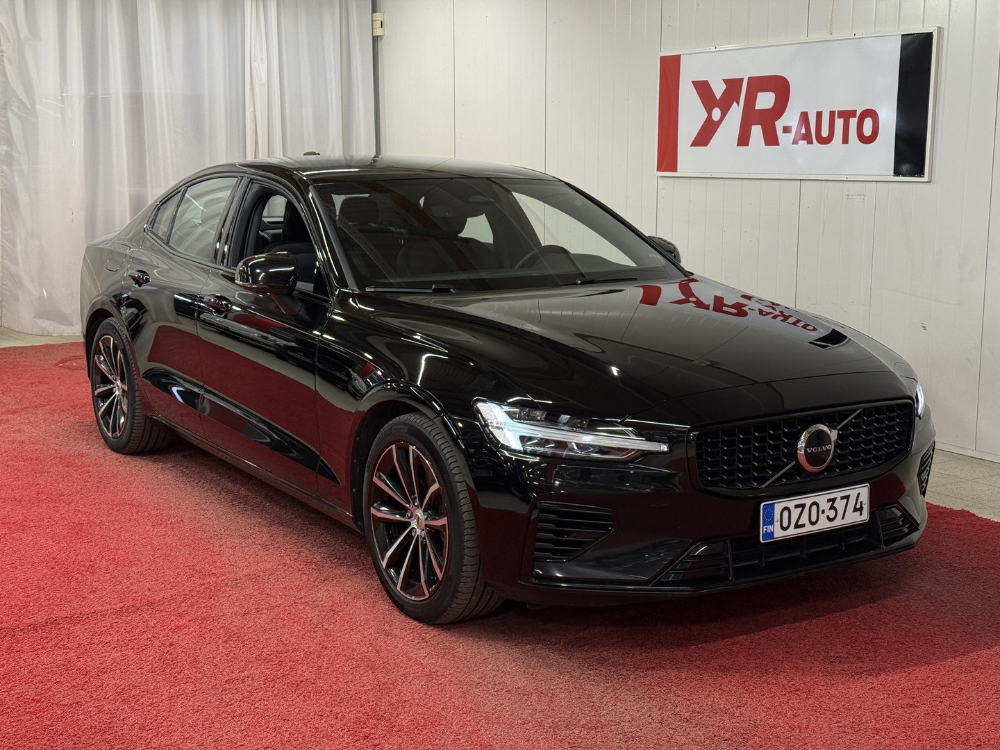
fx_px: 1387
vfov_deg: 30.3
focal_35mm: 48
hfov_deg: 39.7
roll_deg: -0.4
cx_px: 500
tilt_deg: -9.3
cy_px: 375
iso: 80
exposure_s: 1/117
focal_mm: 6.76
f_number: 1.78
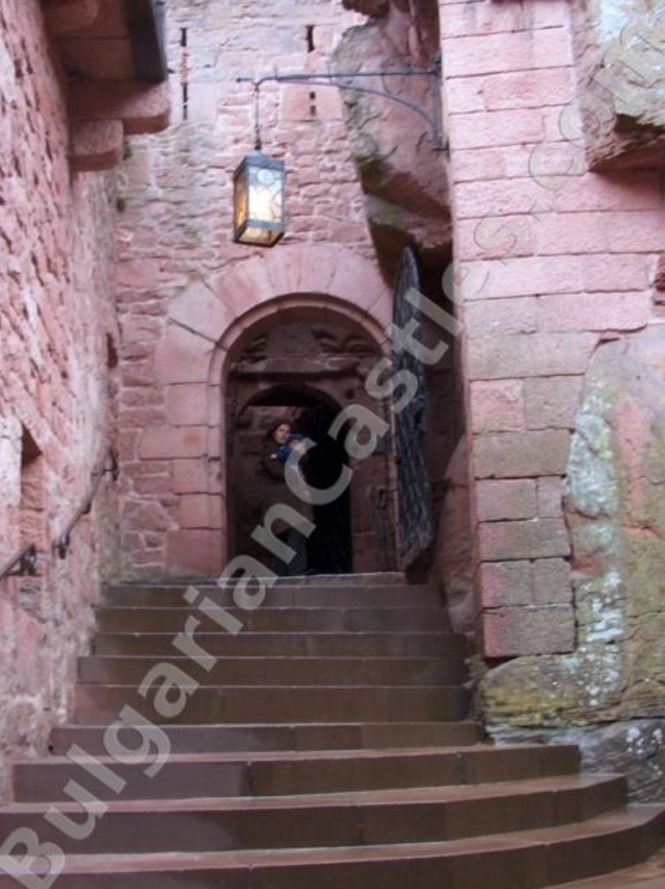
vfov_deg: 40.4
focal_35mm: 47
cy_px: 502
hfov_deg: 30.8
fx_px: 1206
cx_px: 296
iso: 111
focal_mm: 7.6
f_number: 9.5
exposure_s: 1/4
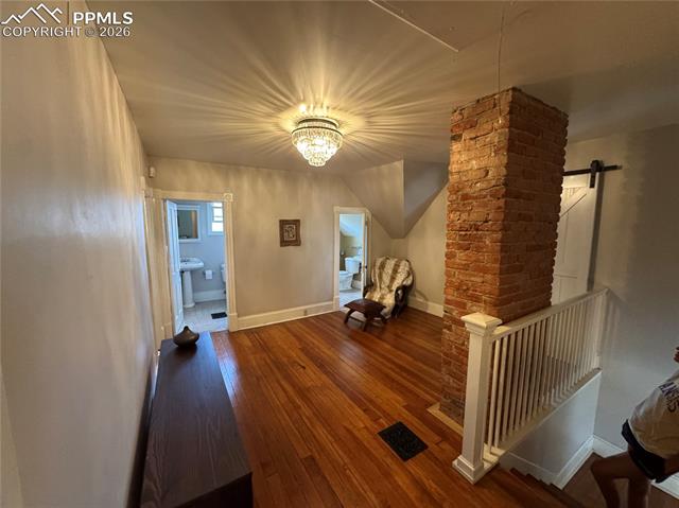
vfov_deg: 85.6
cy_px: 254
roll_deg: -0.3
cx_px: 340
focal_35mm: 14
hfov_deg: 102.1
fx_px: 274
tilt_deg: -8.1
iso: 800
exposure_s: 1/60
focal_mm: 2.22
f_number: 2.2
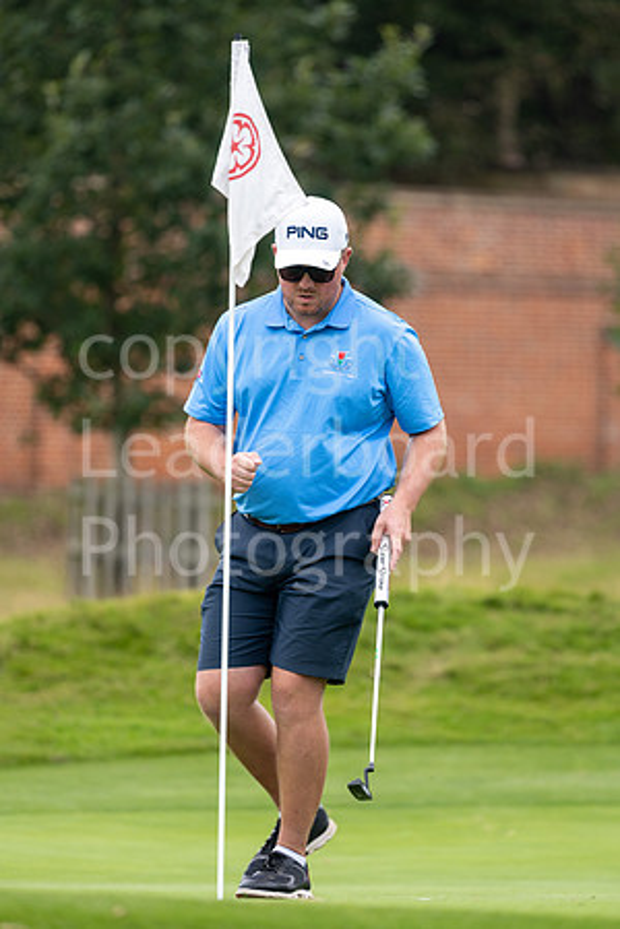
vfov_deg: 6.9
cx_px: 310
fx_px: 7749
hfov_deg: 4.6
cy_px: 464
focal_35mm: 300
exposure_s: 1/320
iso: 160
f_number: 5
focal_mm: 300
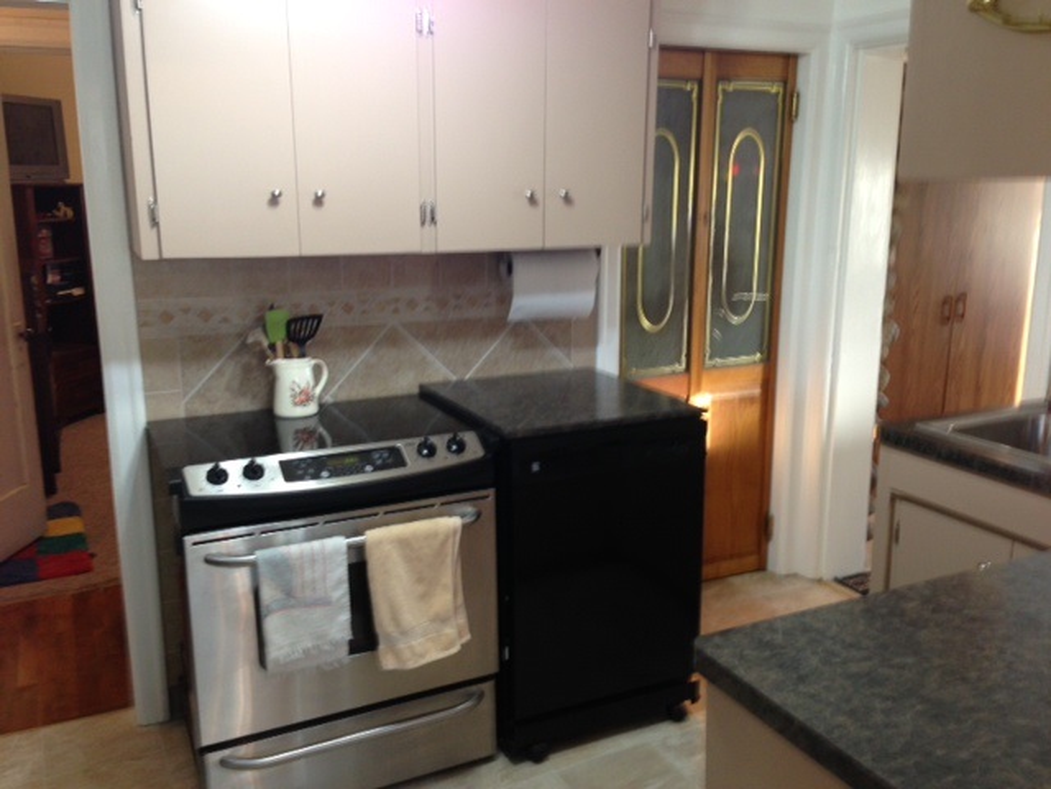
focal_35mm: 33
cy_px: 394
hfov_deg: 55.4
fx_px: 1002
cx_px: 526
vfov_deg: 42.9
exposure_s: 1/20
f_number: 2.4
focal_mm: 4.13
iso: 80
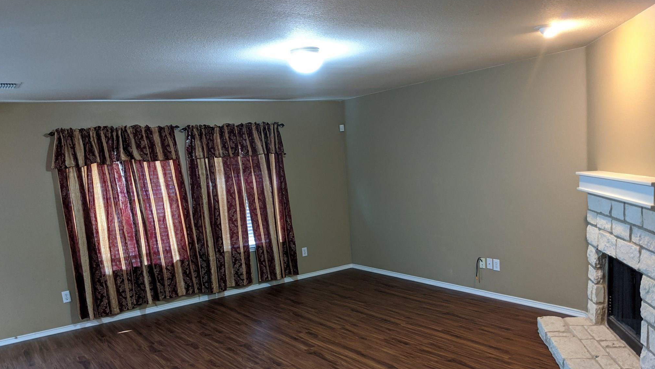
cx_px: 328
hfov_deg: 64.3
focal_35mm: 30
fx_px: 521
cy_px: 241
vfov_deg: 38.6
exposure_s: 1/24
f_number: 1.8
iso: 206
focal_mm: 4.44
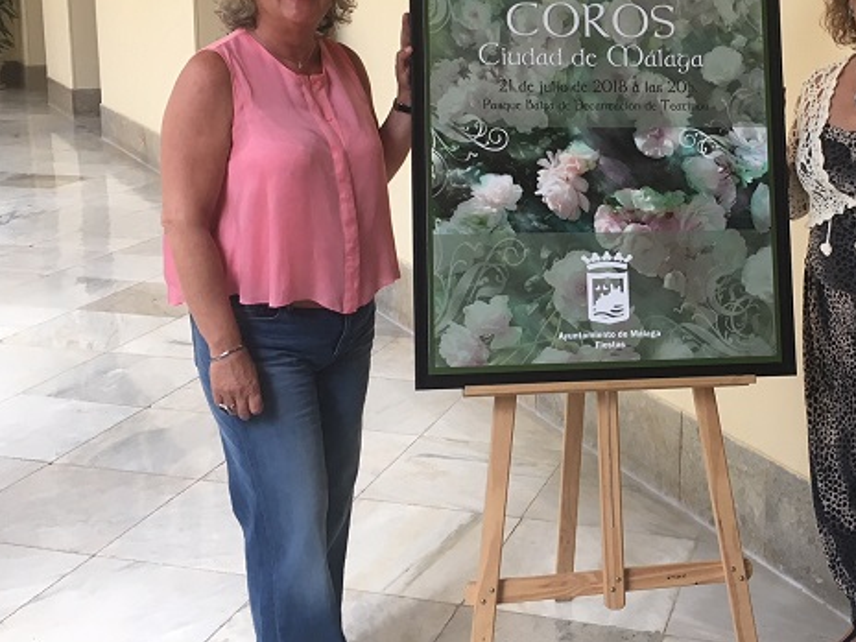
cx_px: 605
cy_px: 197
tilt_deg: -9.3
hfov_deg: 37.5
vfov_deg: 28.8
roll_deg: -0.5
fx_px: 1236
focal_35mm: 50
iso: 32
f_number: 2.2
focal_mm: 4.15
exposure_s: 1/33
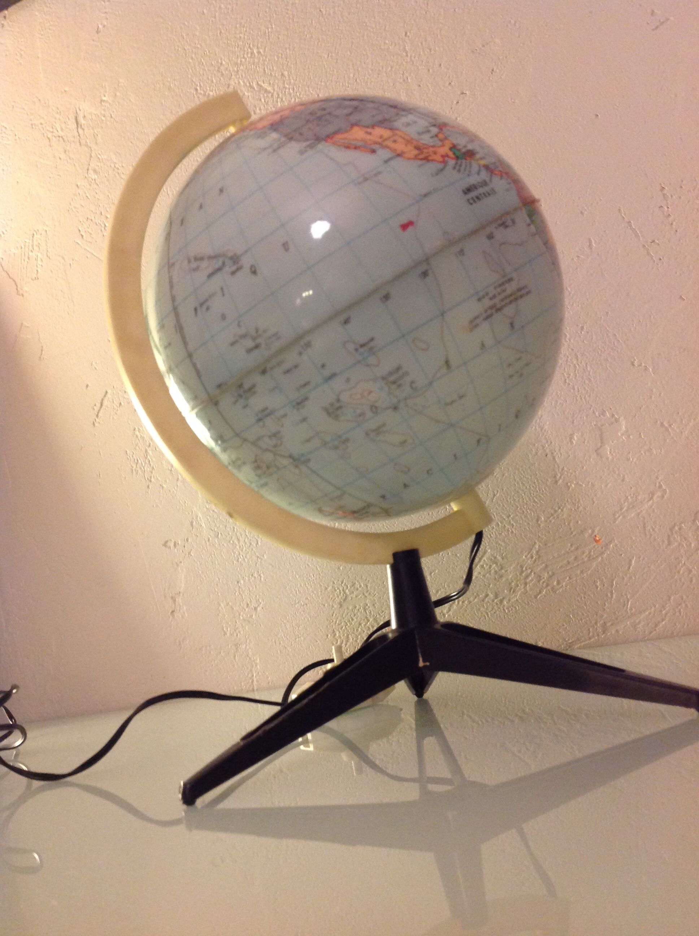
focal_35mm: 35
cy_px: 468
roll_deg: +11.5
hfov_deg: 40.6
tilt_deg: +8.2
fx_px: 945
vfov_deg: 52.7
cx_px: 350
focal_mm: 4.28
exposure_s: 1/17
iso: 250
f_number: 2.4
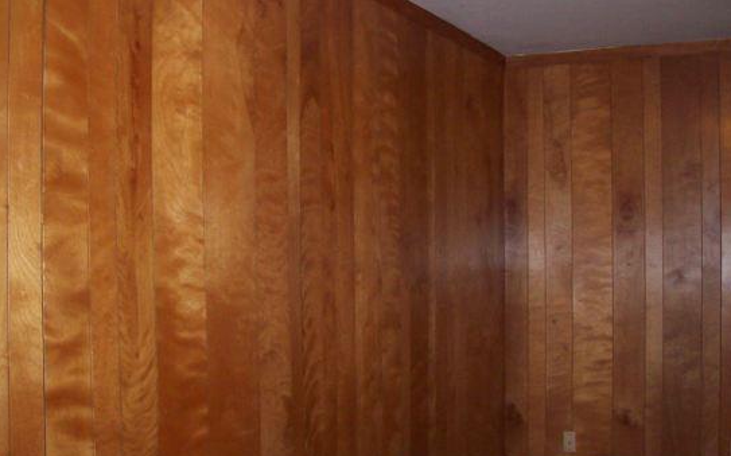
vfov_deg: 28.6
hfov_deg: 44.3
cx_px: 404
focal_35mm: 45
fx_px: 896
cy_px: 235
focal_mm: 6
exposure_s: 1/64
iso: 200
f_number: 2.7
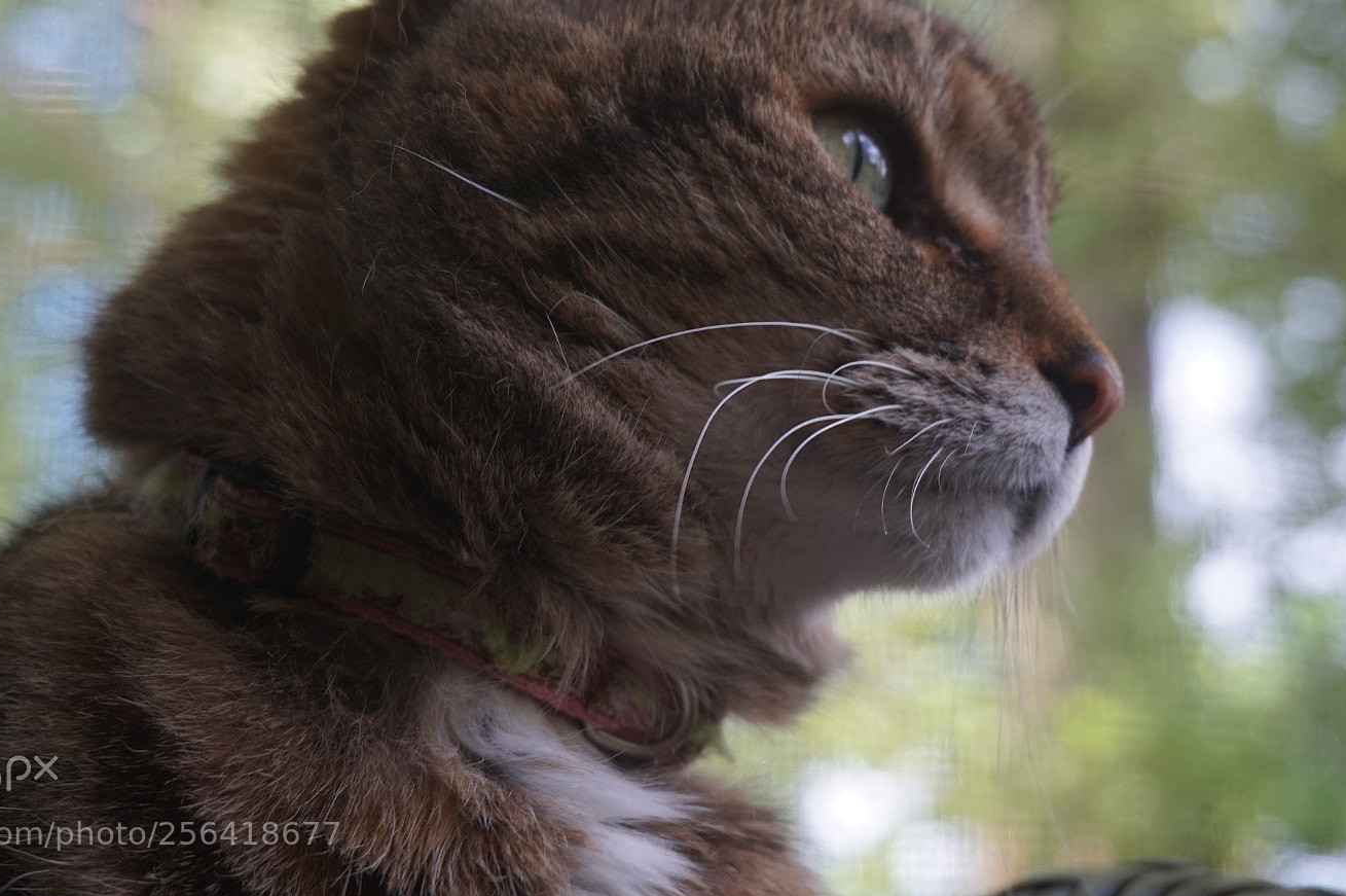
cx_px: 625
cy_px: 367
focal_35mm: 77
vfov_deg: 17.7
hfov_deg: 26.3
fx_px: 2877
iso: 250
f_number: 5.6
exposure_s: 1/80
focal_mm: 42
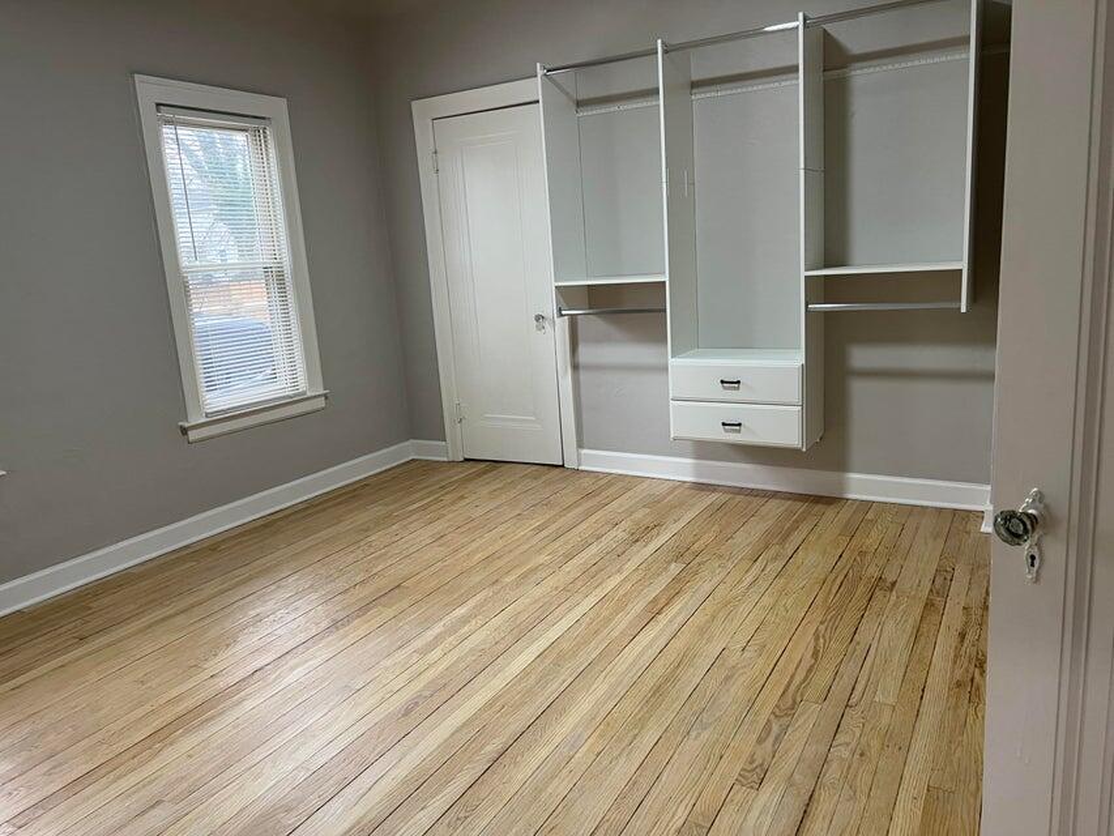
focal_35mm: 26
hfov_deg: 67.3
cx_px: 557
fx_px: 837
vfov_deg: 53.1
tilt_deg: -11.3
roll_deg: +3.7
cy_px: 418
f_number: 1.5
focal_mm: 5.7
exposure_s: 1/60
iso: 80
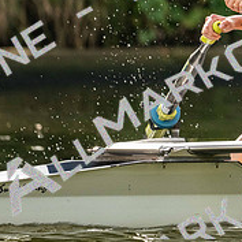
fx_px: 8787
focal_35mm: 1111
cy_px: 5
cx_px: 283
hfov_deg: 1.6
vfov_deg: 1.6
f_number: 4.5
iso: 1400
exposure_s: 1/2500
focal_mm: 400
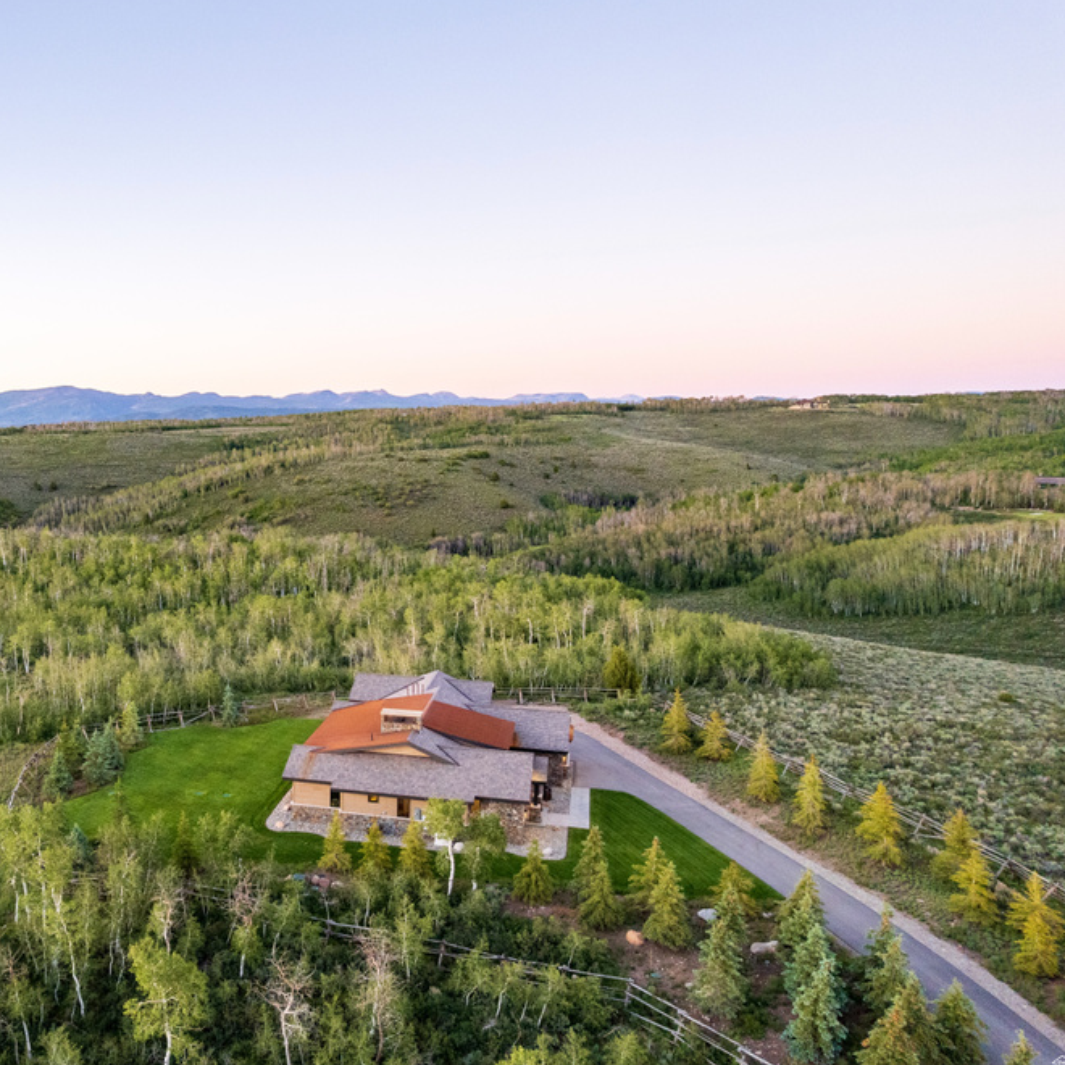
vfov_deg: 55.6
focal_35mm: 29
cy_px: 529
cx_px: 252
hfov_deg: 52.9
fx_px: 1009
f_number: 2.8
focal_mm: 8.38
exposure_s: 1/90
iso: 100
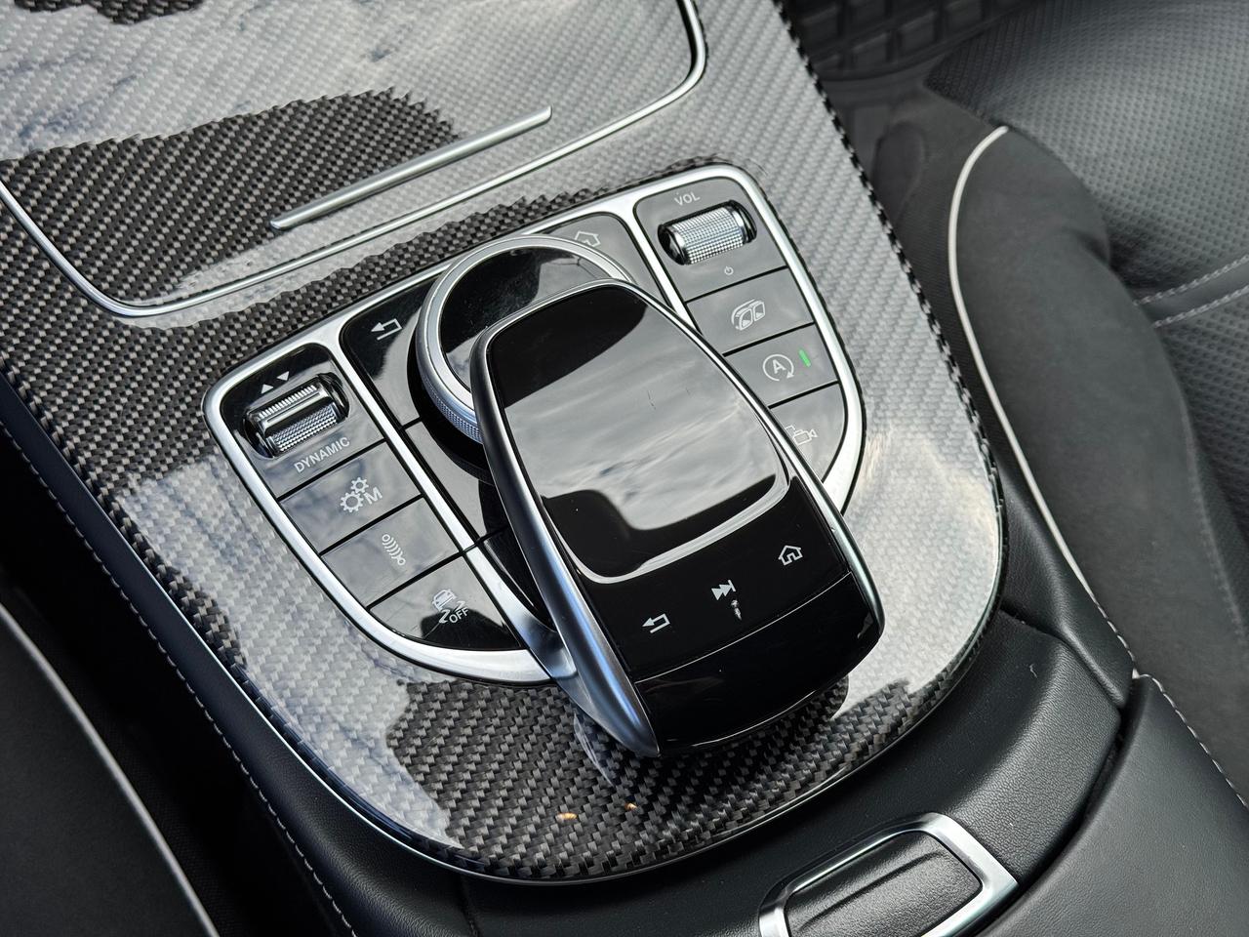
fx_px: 1732
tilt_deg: -68.2
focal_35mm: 48
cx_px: 624
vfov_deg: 30.3
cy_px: 468
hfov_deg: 39.7
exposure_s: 1/995
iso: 100
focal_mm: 6.76
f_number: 1.78
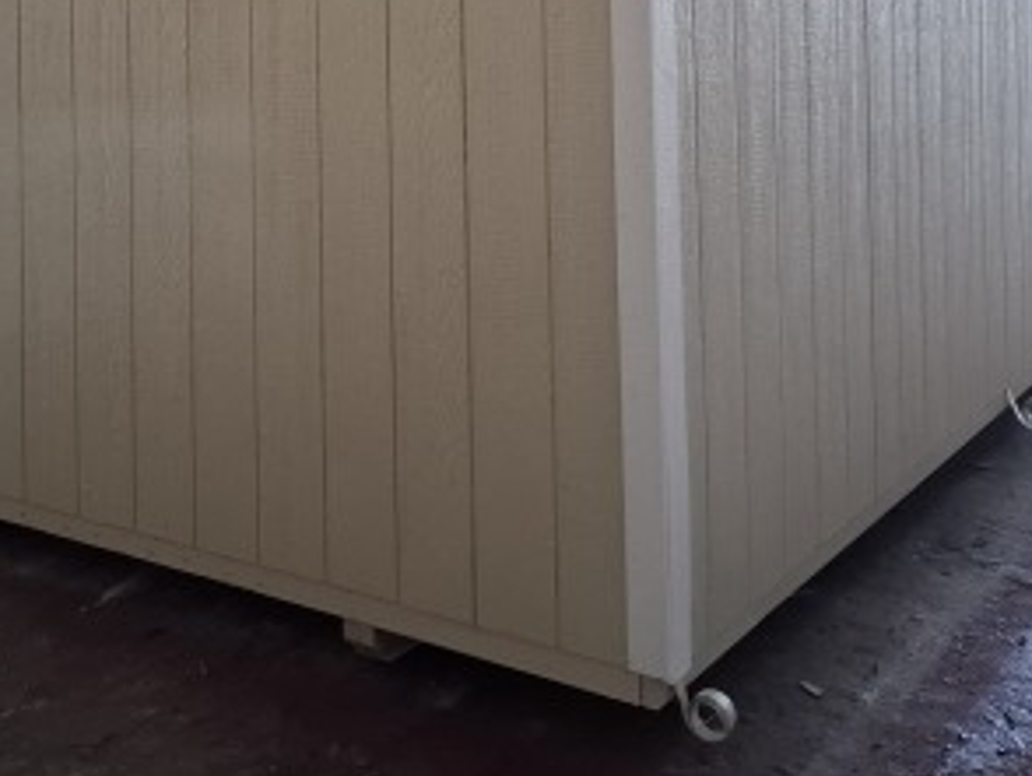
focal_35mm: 50
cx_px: 407
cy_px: -49
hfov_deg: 38.0
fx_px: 1492
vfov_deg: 27.1
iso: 320
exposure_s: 1/40
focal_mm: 5.54
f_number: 1.8
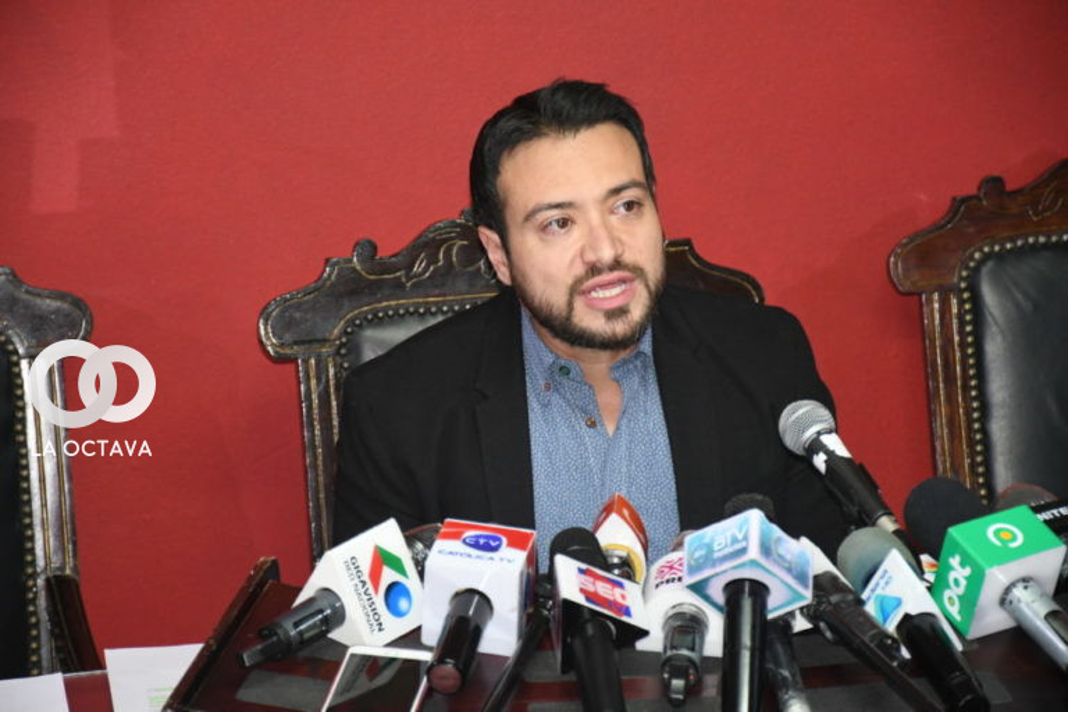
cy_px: 356
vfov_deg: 8.7
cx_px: 534
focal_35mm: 157
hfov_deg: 13.1
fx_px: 4657
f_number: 5.6
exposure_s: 1/100
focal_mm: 105
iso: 1600
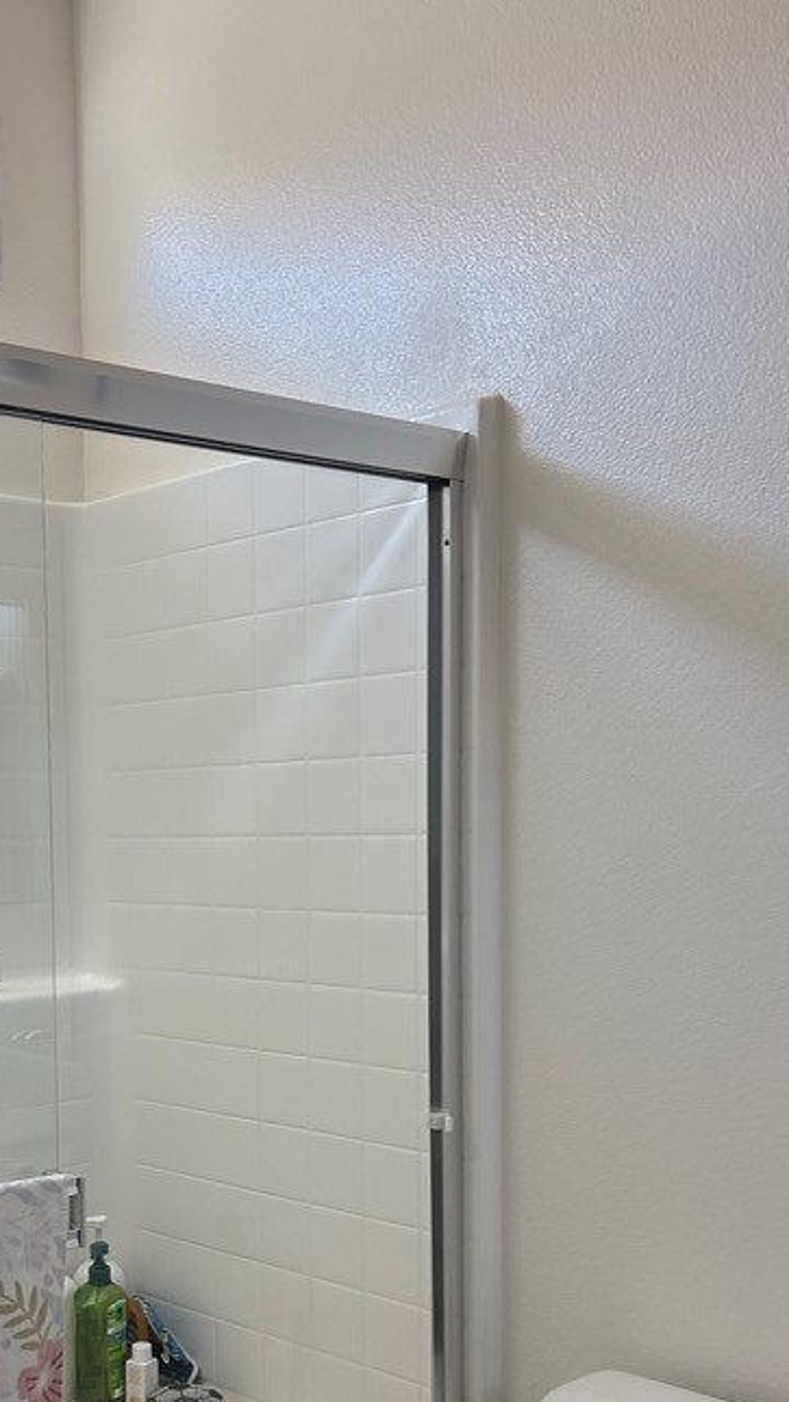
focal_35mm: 45
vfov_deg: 44.5
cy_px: 976
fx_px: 1673
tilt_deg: -5.3
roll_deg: +1.0
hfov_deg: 26.1
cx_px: 176
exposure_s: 1/121
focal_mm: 5.96
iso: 100
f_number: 1.6
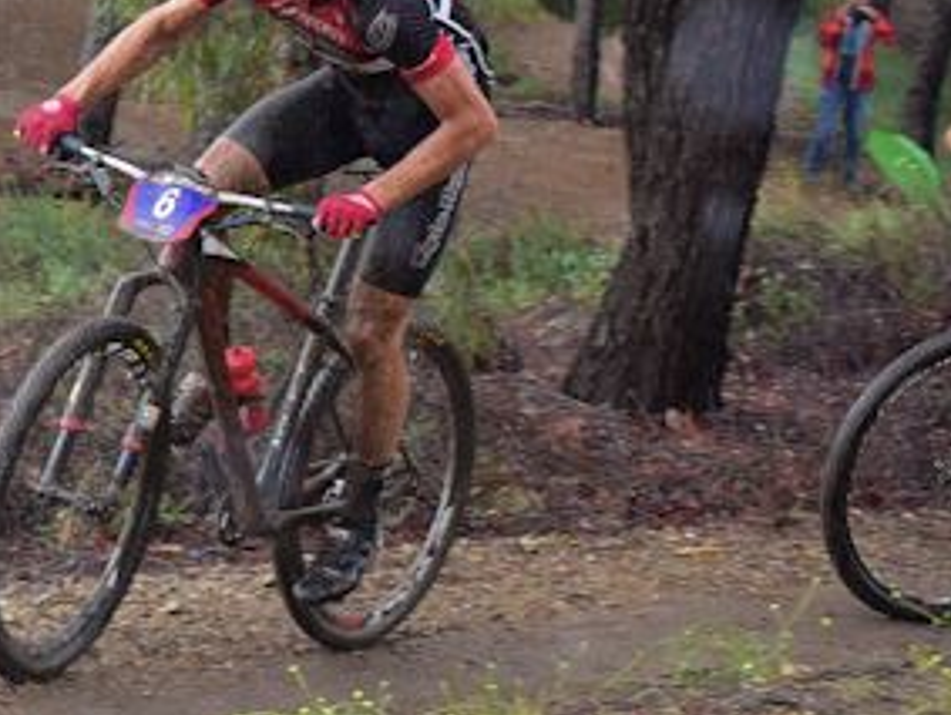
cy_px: 185
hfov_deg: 11.0
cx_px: -578
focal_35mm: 171
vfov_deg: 8.7
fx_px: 4704
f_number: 6.3
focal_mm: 42
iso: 1000
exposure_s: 1/250
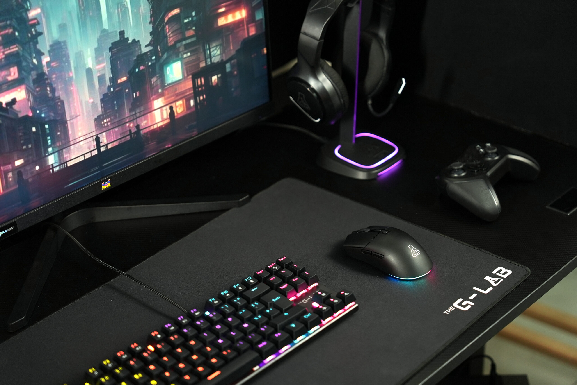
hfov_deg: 28.8
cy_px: 192
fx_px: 1123
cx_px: 288
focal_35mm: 70
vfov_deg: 19.5
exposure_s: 1/80
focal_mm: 70
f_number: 2.8
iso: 1000
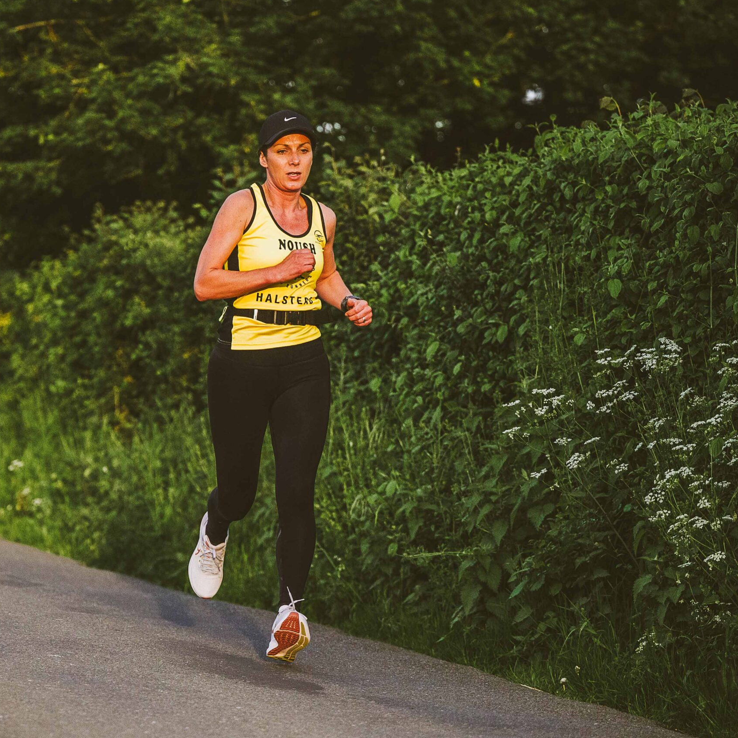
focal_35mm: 178
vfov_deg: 9.8
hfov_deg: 9.8
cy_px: 369
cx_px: 272
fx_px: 4293
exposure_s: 1/6400
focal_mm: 93
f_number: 2.8
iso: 500
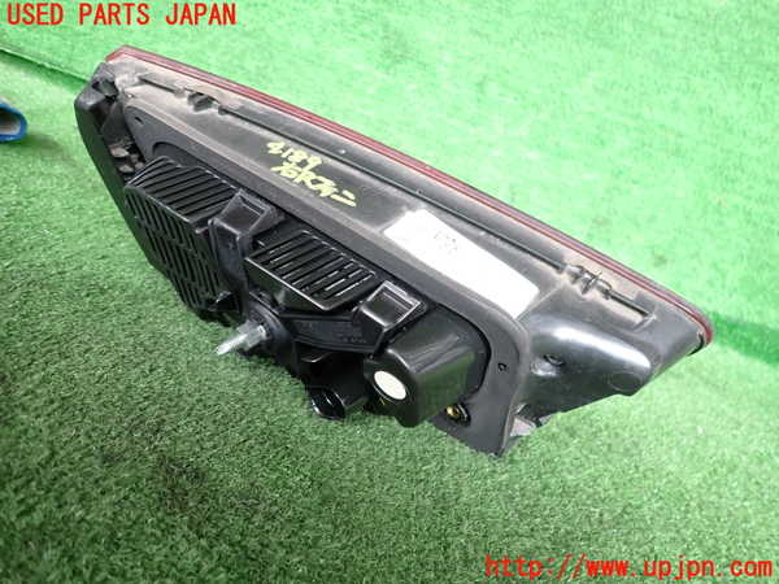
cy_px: 292
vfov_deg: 54.9
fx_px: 563
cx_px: 390
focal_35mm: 25
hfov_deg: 69.4
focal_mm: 4.5
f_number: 2
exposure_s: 1/30
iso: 200
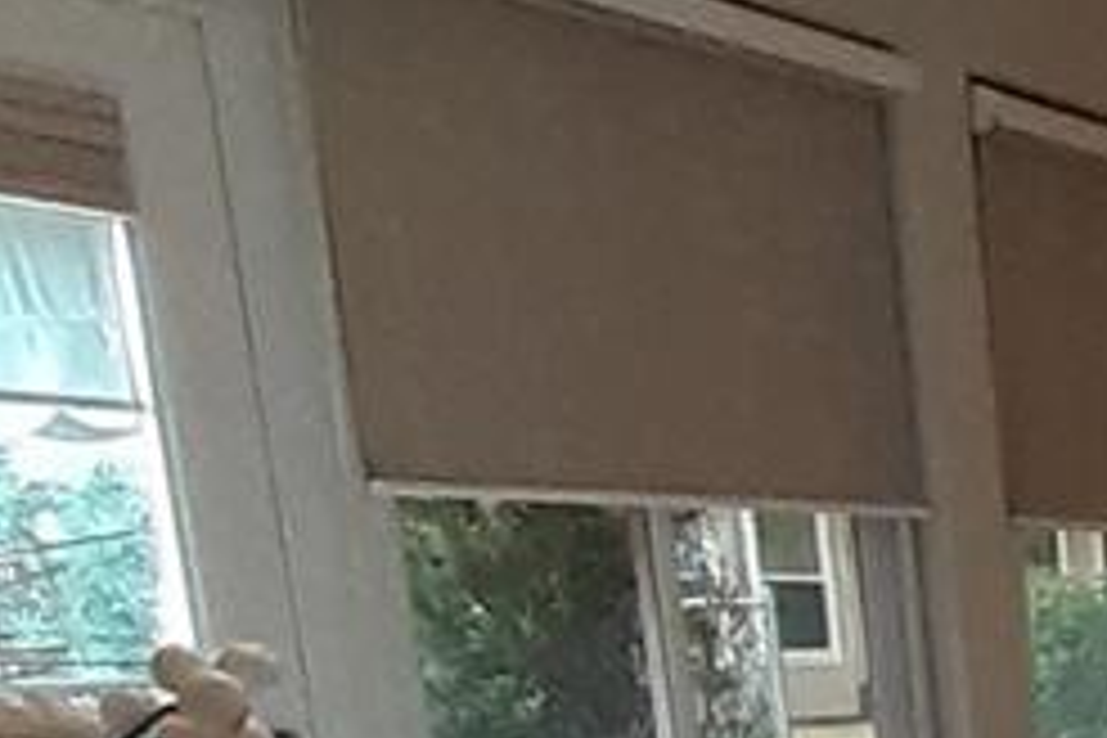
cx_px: 1868
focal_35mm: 66
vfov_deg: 17.9
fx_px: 2029
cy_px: 1179
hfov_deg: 22.1
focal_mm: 1.13
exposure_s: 1/50
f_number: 2.2
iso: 160
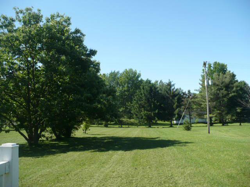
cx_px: 125
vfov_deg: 38.7
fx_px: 267
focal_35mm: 37
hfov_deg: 50.1
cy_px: 94
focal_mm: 6.1
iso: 100
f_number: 2.8
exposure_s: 1/800
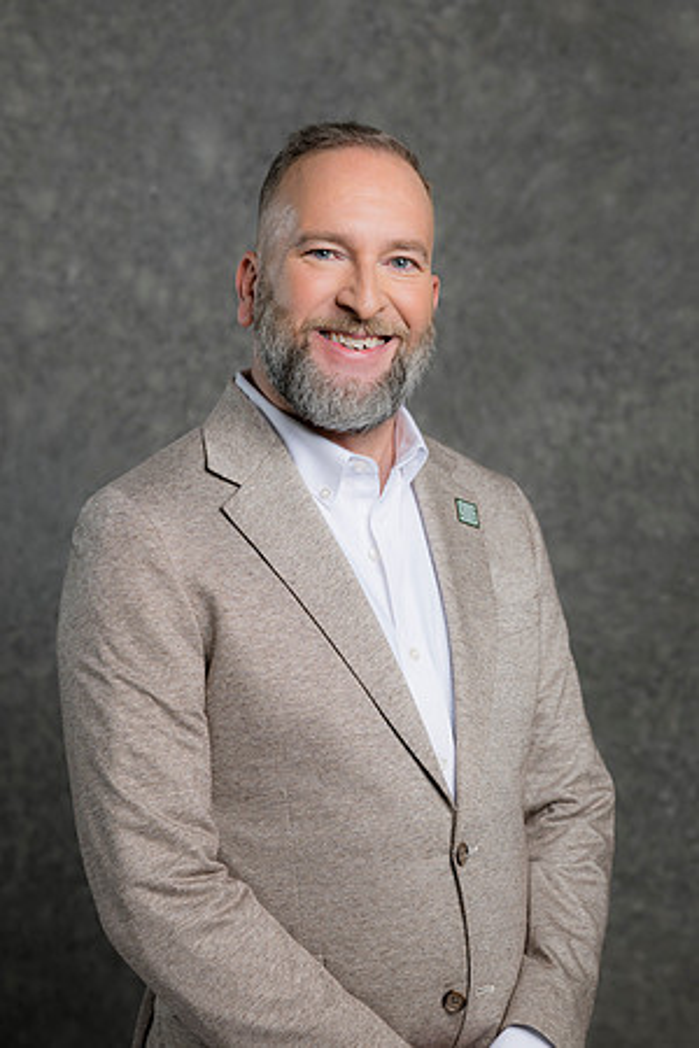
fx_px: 2475
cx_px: 350
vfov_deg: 23.9
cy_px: 524
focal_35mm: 85
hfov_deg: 16.1
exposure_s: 1/200
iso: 125
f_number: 5
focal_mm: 85
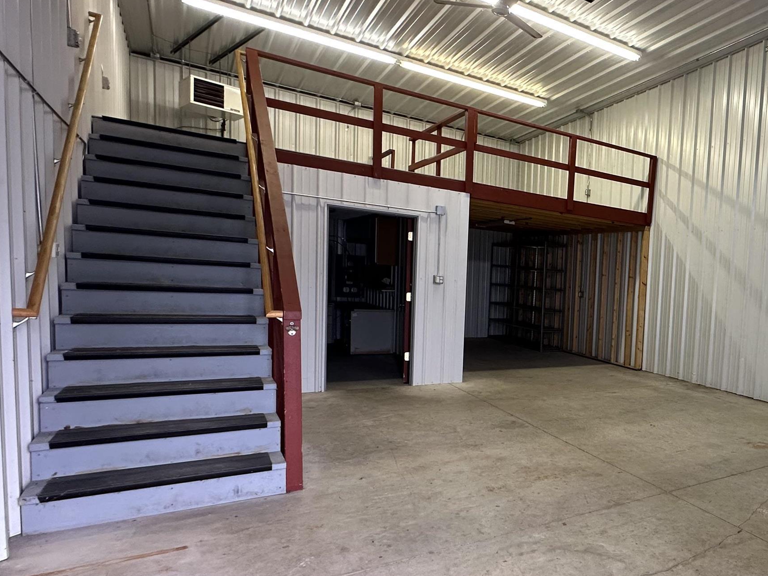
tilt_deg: -4.5
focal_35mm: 25
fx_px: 555
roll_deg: -3.9
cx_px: 668
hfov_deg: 60.5
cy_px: 331
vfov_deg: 54.7
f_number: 2.2
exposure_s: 1/60
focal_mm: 2.22
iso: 160
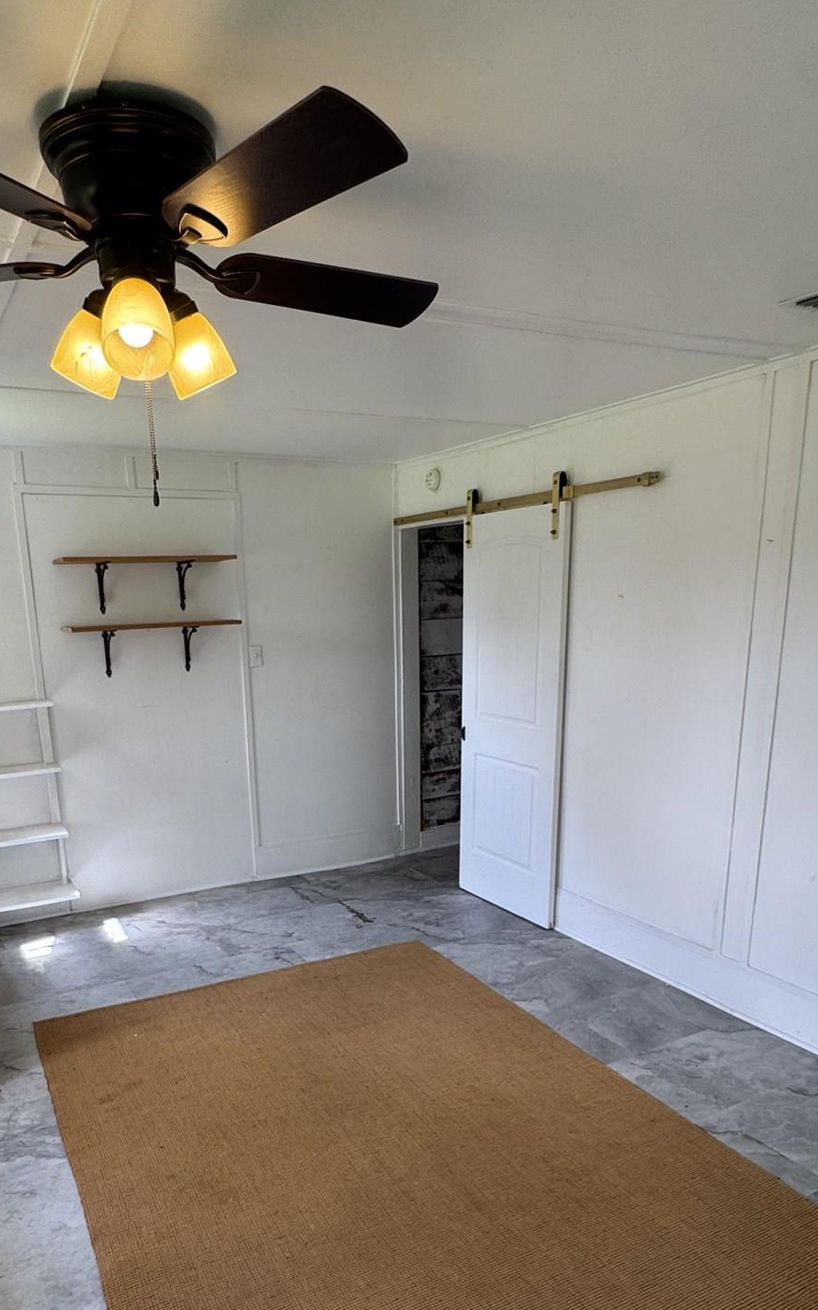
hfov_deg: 50.8
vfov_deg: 73.3
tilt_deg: -15.3
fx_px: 856
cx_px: 333
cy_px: 835
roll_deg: +3.1
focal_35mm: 24
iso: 64
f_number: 2.2
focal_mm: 2.22
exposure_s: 1/120
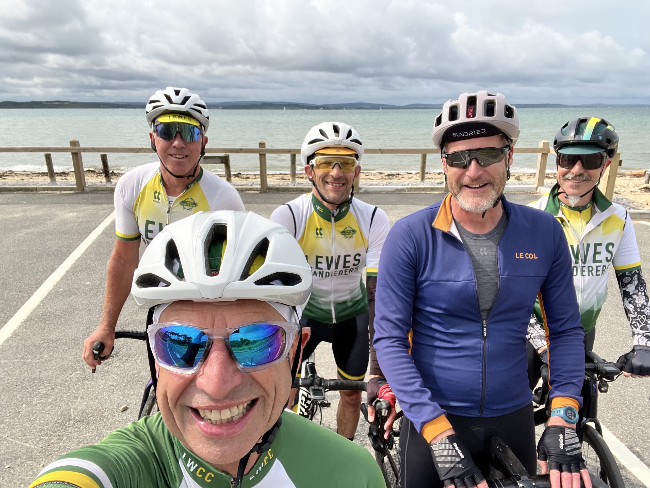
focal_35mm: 23
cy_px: 244
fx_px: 432
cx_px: 325
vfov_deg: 58.9
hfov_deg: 73.9
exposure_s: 1/818
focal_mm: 2.71
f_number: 2.2
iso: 32
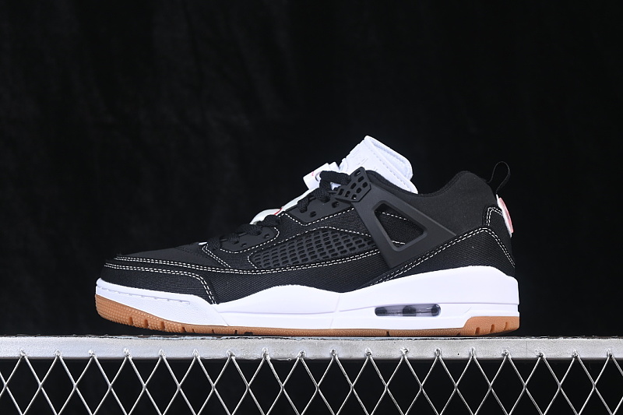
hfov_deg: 27.0
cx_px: 312
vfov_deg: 18.2
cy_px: 208
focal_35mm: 75
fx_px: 1298
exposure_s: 1/60
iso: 160
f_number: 6.3
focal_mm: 50
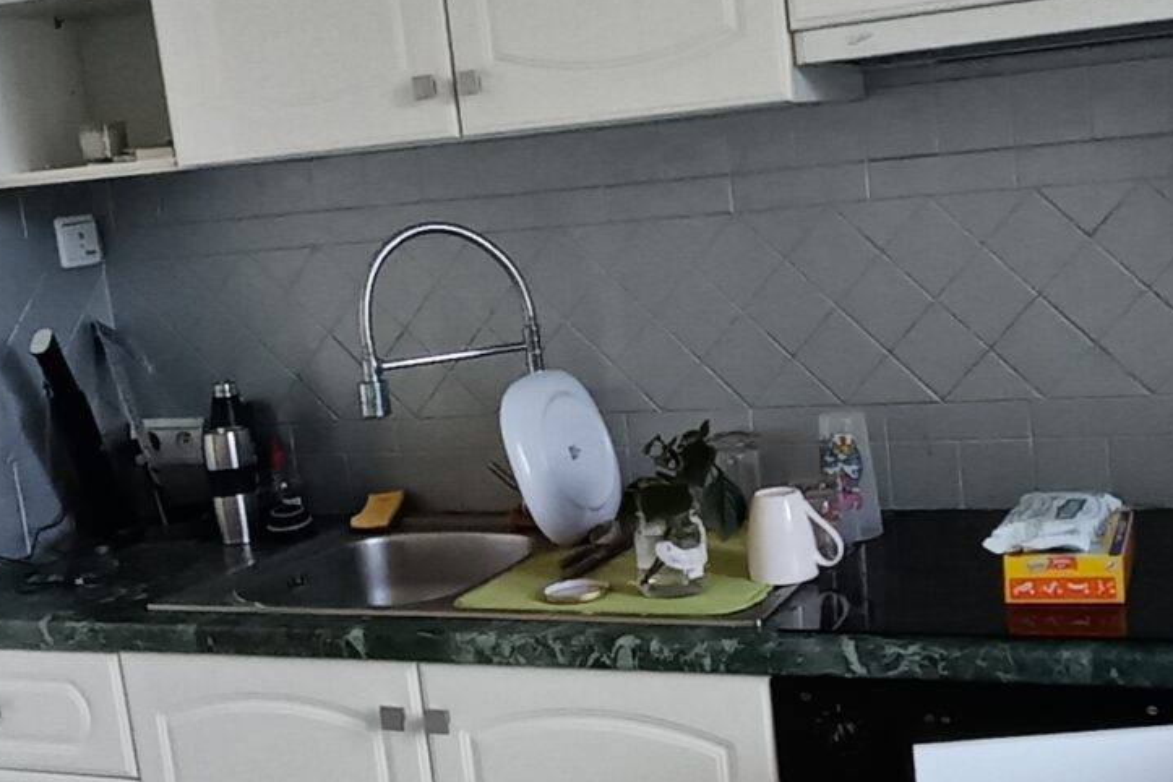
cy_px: 414
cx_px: 728
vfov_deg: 27.0
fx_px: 1629
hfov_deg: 39.4
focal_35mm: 50
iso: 616
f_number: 2.2
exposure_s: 1/50
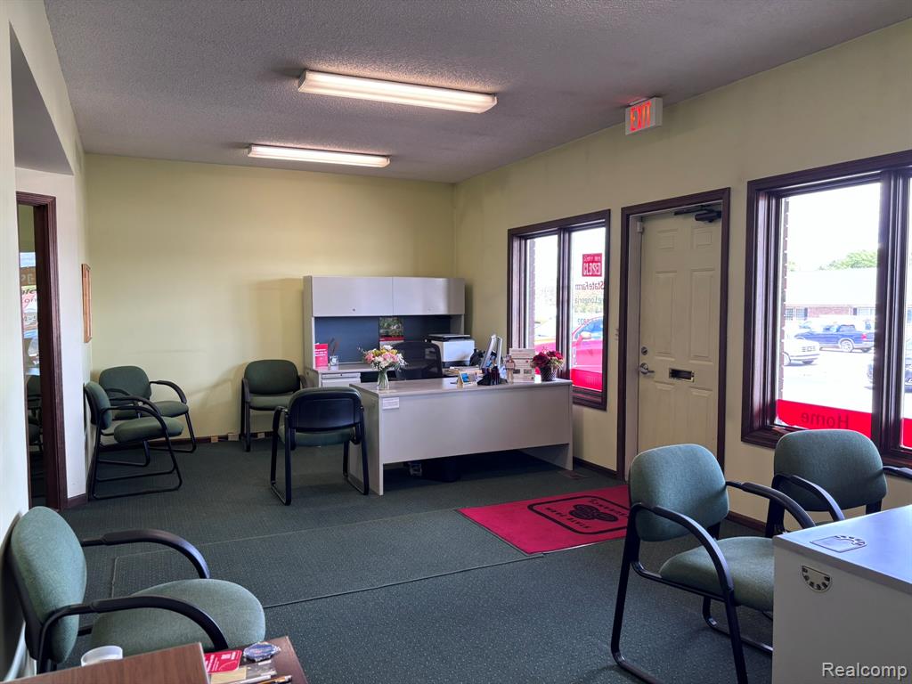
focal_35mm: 26
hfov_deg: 67.3
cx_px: 456
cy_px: 342
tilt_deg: -3.7
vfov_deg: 53.1
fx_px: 685
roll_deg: +0.0
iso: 125
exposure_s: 1/120
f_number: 1.6
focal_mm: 5.96
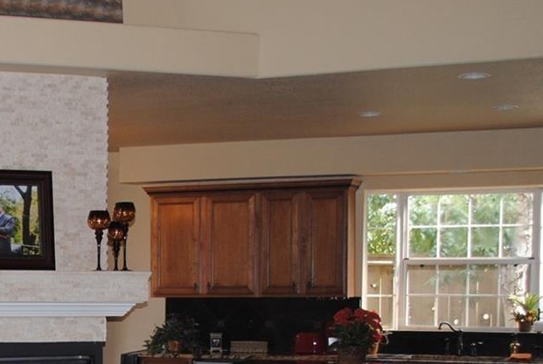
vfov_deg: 15.8
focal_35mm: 85
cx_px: -4
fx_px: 1285
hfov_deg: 22.9
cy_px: 379
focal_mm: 22
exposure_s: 1/60
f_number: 3.8
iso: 200
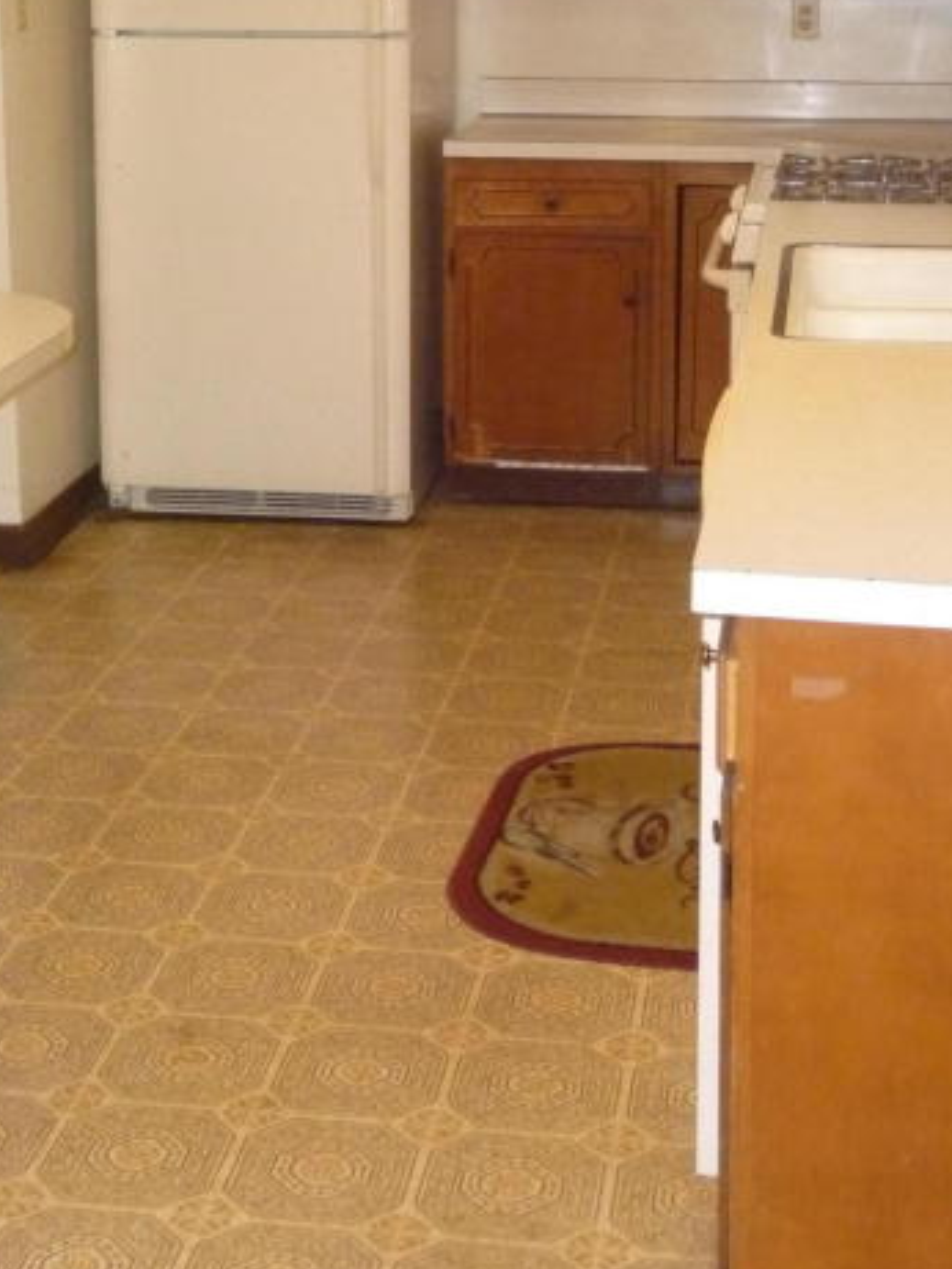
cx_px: 487
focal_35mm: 60
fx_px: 2199
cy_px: 226
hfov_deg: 24.4
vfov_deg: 31.2
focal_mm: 6
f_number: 3.7
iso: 640
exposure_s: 1/30
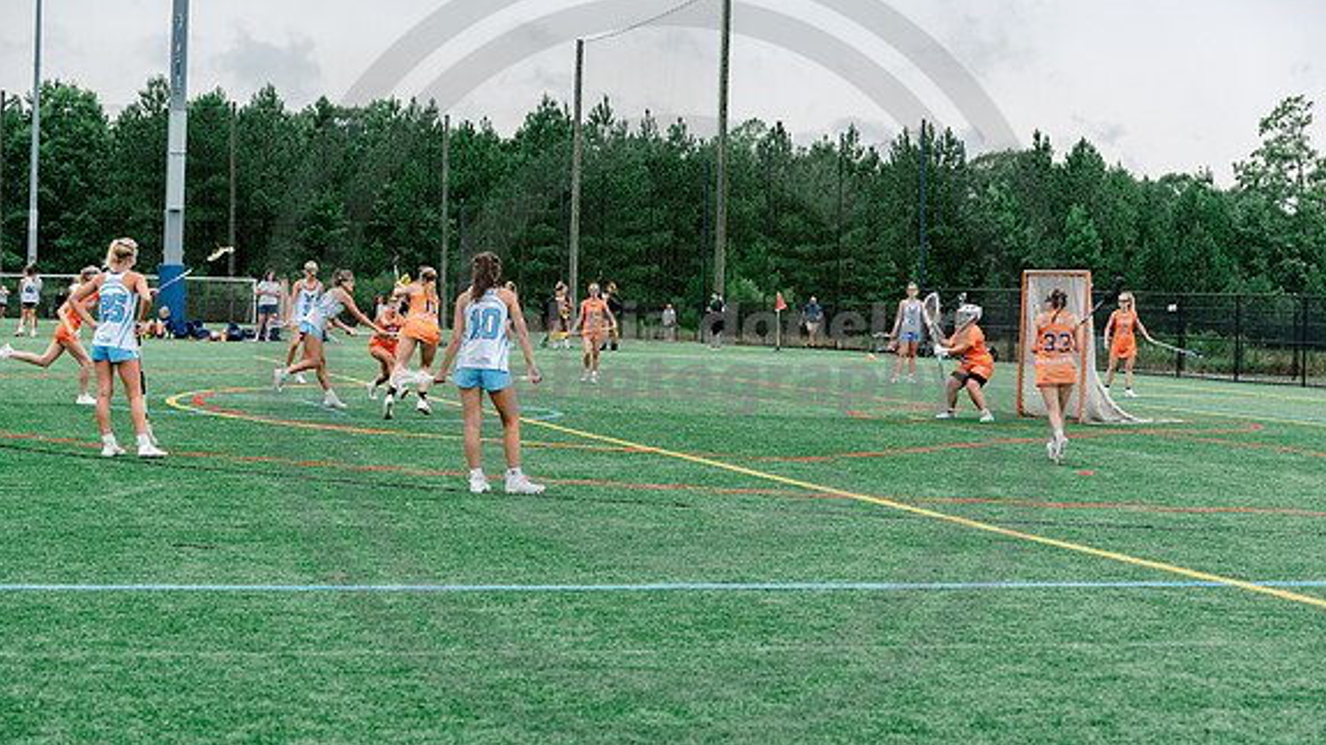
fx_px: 2601
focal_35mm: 74
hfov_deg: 28.6
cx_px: 666
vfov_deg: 16.3
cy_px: 349
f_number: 4.5
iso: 250
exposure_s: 1/320
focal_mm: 70
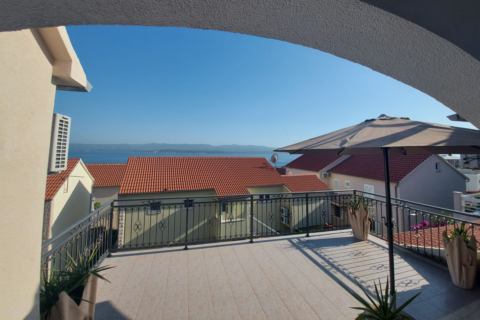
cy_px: 135
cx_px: 239
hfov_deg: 104.3
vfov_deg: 80.6
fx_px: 187
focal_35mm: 14
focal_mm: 1.74
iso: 50
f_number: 2.2
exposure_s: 1/2180
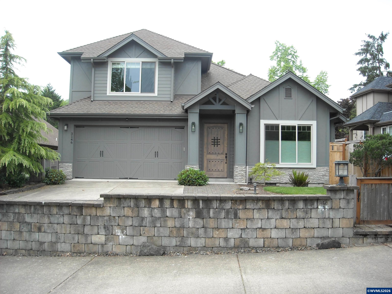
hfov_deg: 52.6
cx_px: 196
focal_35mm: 35
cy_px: 147
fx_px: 396
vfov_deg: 40.7
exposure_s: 1/201
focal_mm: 5.7
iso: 64
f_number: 2.8
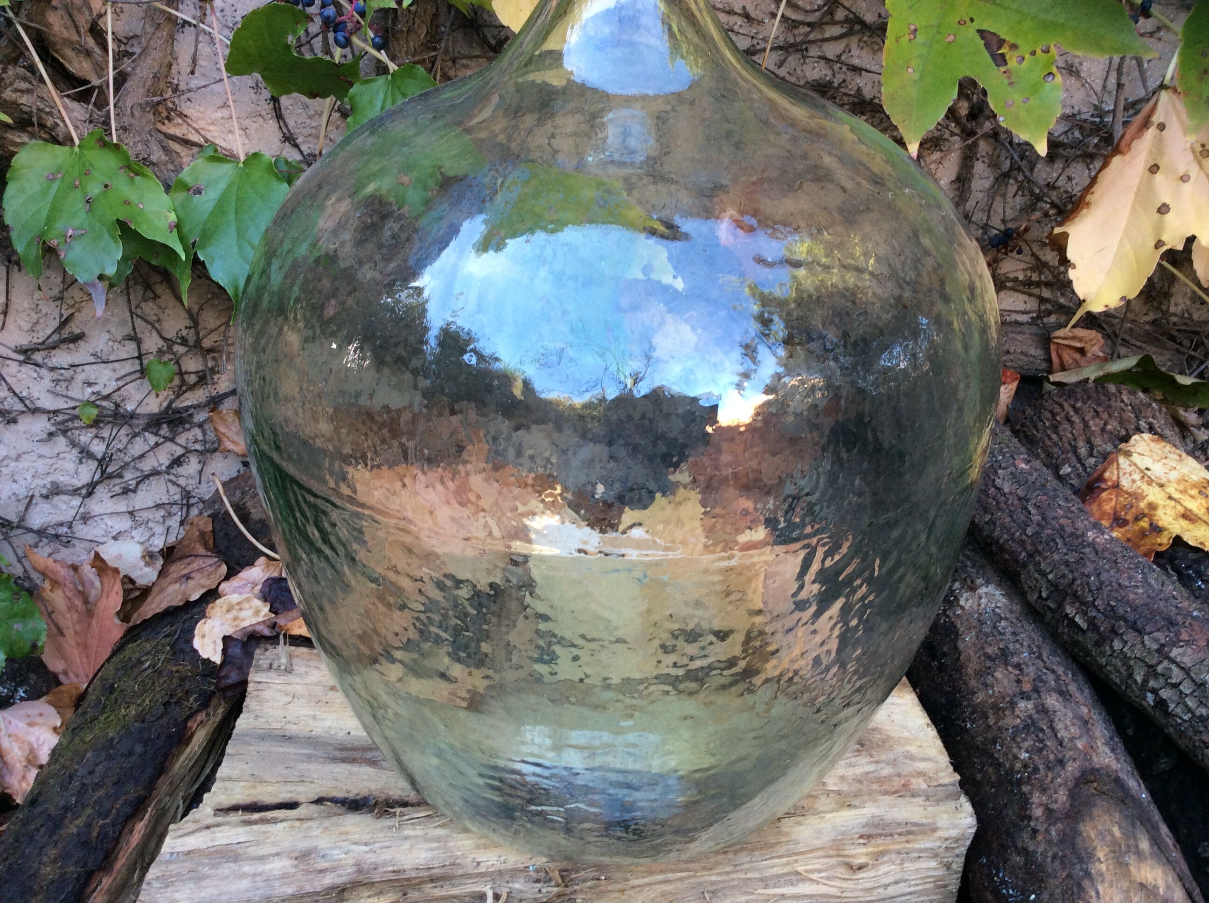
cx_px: 604
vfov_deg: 44.1
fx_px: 1116
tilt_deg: -25.1
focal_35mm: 32
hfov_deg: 56.9
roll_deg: -1.4
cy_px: 452
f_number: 2.4
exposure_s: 1/50
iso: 50
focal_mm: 3.3
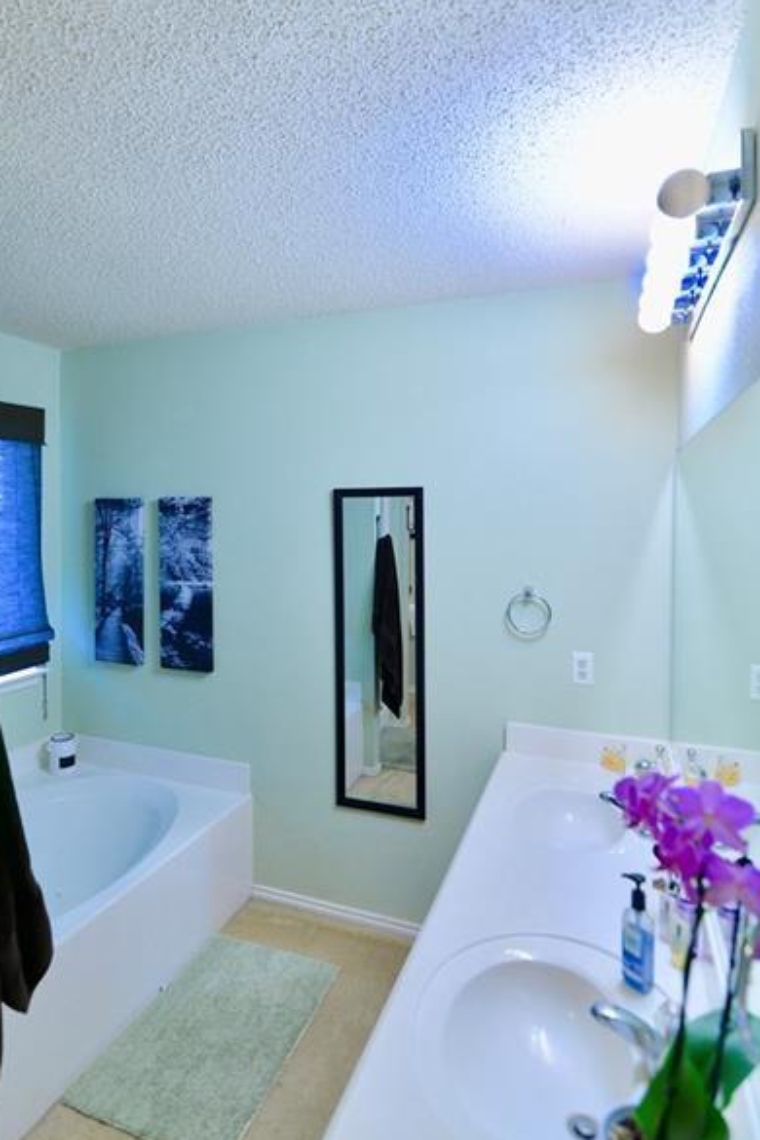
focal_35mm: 21
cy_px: 526
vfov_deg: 81.1
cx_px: 314
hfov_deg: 59.1
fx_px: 665
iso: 400
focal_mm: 16
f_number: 3.2
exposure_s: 1/40
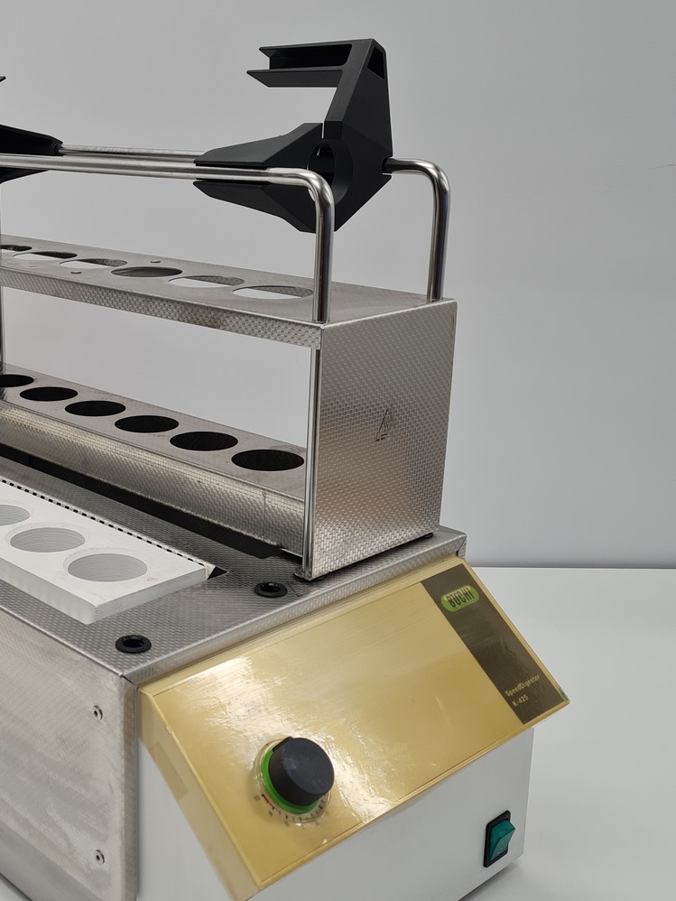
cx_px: 93
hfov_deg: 31.0
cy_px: 449
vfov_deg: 42.1
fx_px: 1171
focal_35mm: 45
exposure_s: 1/130
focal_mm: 5.4
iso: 50
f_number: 1.8
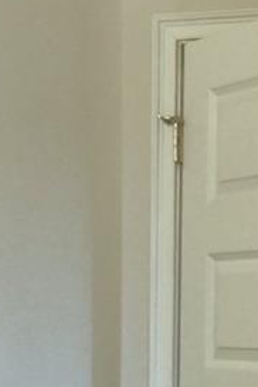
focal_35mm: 88
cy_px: 377
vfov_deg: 22.3
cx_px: 456
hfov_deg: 13.9
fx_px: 946
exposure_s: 1/80
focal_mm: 10
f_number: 4.5
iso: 400
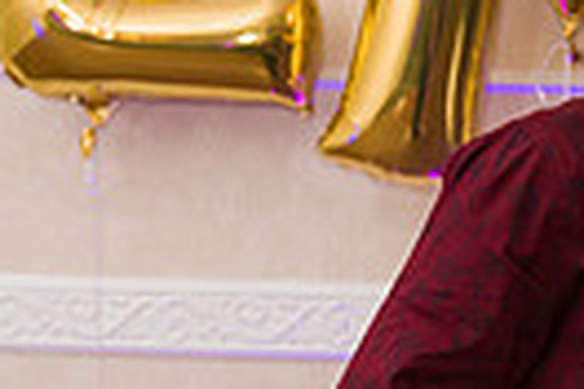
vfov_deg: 9.2
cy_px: 261
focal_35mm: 149
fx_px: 2417
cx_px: 801
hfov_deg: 13.2
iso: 1250
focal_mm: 34
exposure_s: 1/200
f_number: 4
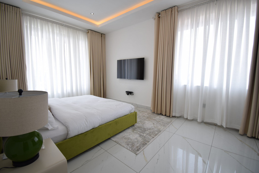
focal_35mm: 15
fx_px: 108
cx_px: 130
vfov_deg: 77.3
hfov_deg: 100.4
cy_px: 86
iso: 100
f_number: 4.5
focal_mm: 10
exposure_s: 1/30
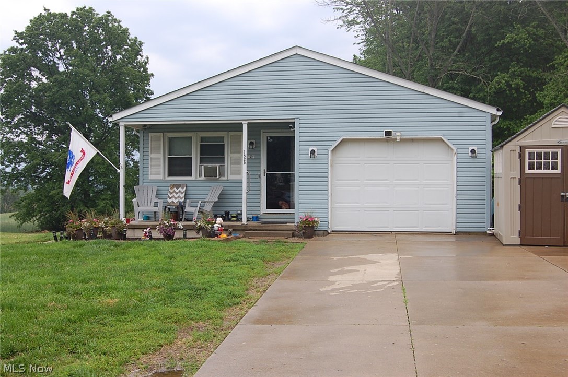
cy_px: 188
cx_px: 284
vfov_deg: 31.8
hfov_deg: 46.4
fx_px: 662
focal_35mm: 42
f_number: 8
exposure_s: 1/250
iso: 200
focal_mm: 28
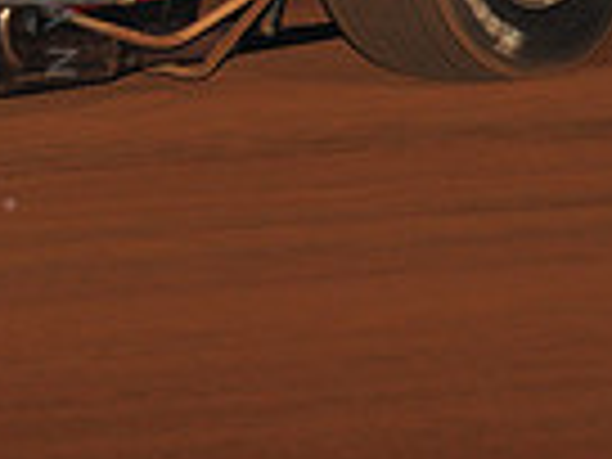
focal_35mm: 555
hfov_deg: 3.6
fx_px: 9812
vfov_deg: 2.7
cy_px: -360
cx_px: -198
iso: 1000
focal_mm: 135
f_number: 7.1
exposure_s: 1/320
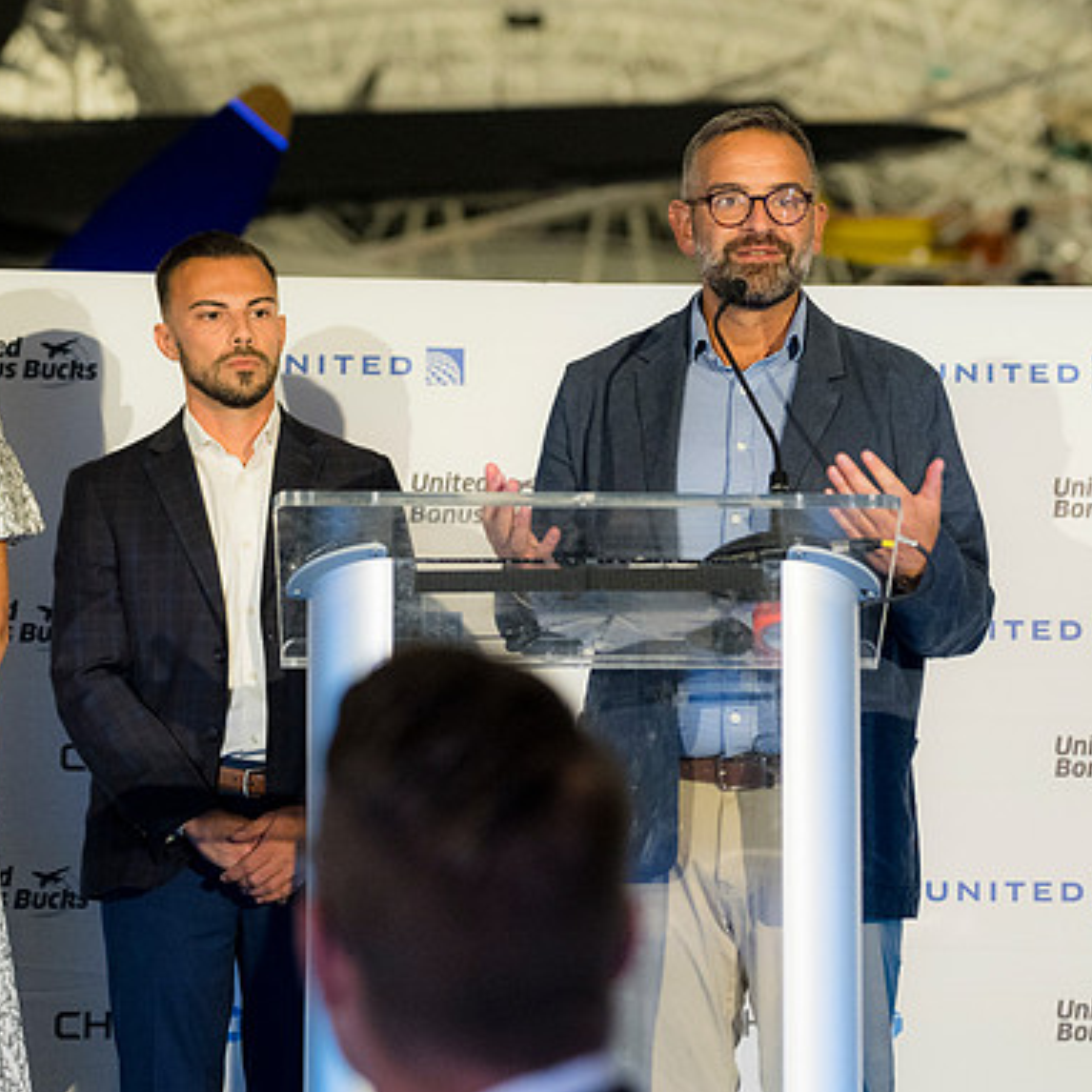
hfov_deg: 12.2
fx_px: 5104
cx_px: 789
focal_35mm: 143
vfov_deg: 12.2
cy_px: 546
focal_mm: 74
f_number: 2.8
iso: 1250
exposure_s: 1/200
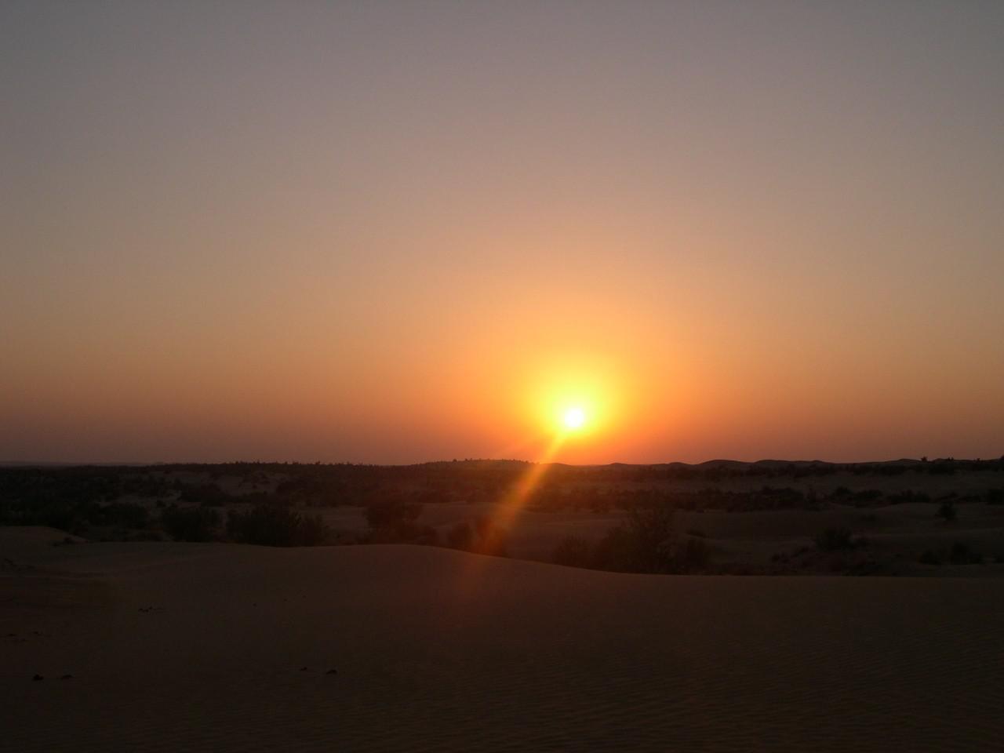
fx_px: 1102
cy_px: 376
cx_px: 502
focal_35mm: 38
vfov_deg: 37.7
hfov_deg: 49.0
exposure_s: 1/165
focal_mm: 8
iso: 100
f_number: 7.6
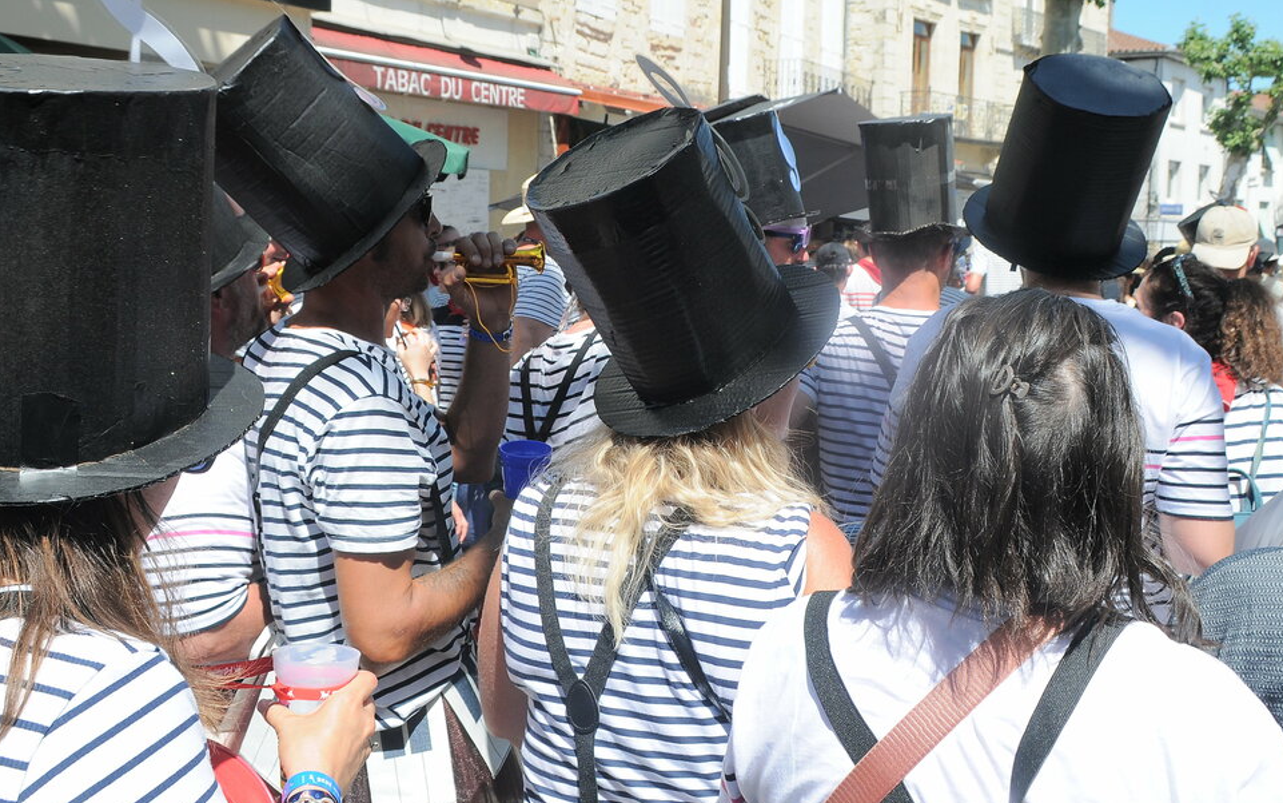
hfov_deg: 55.3
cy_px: 307
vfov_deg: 36.1
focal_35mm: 35
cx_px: 642
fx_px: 1224
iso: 200
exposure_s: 1/250
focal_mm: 18
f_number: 8
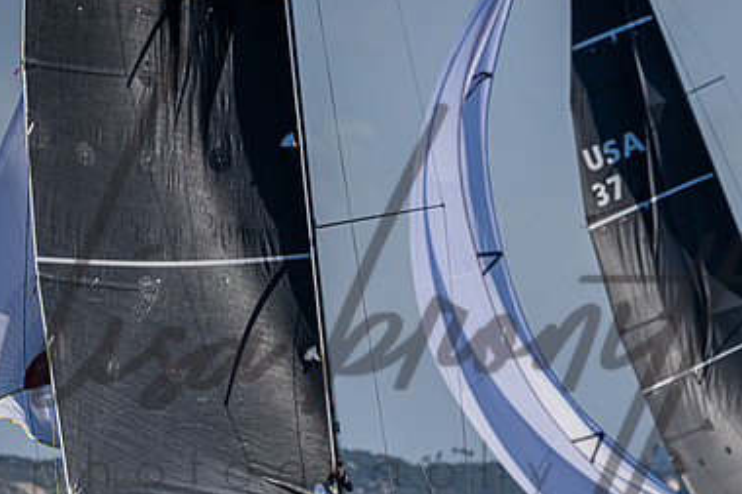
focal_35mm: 407
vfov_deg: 3.4
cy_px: 385
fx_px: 8385
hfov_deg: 5.1
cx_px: 459
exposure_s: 1/6400
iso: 400
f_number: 5
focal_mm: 230
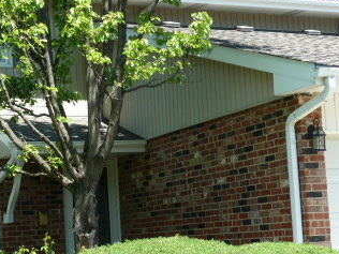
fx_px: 872
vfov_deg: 16.6
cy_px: 168
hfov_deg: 22.0
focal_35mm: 89
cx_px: 137
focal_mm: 7.3
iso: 80
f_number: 4
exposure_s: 1/160
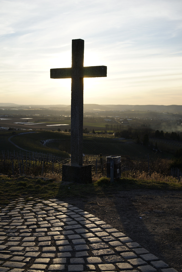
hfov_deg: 28.6
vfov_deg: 41.4
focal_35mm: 47
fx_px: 356
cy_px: 179
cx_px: 79
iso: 100
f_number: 6.3
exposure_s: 1/250
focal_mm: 35
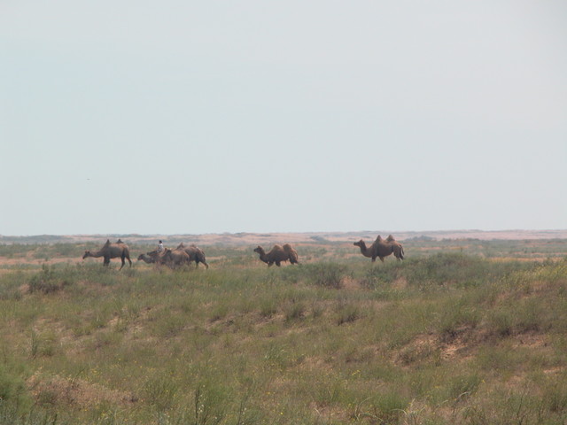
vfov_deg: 5.3
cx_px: 284
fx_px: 4586
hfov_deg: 7.1
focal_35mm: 280
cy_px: 212
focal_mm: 71.2
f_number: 6.6
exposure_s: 1/407
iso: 100
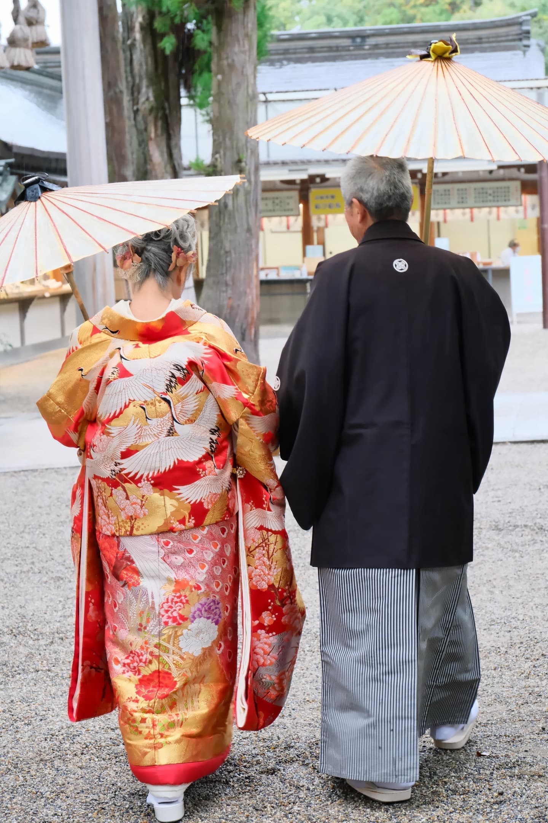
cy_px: 412
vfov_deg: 24.2
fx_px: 1918
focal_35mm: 84
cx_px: 274
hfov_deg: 16.3
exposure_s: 1/100
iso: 3200
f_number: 5.6
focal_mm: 56.3
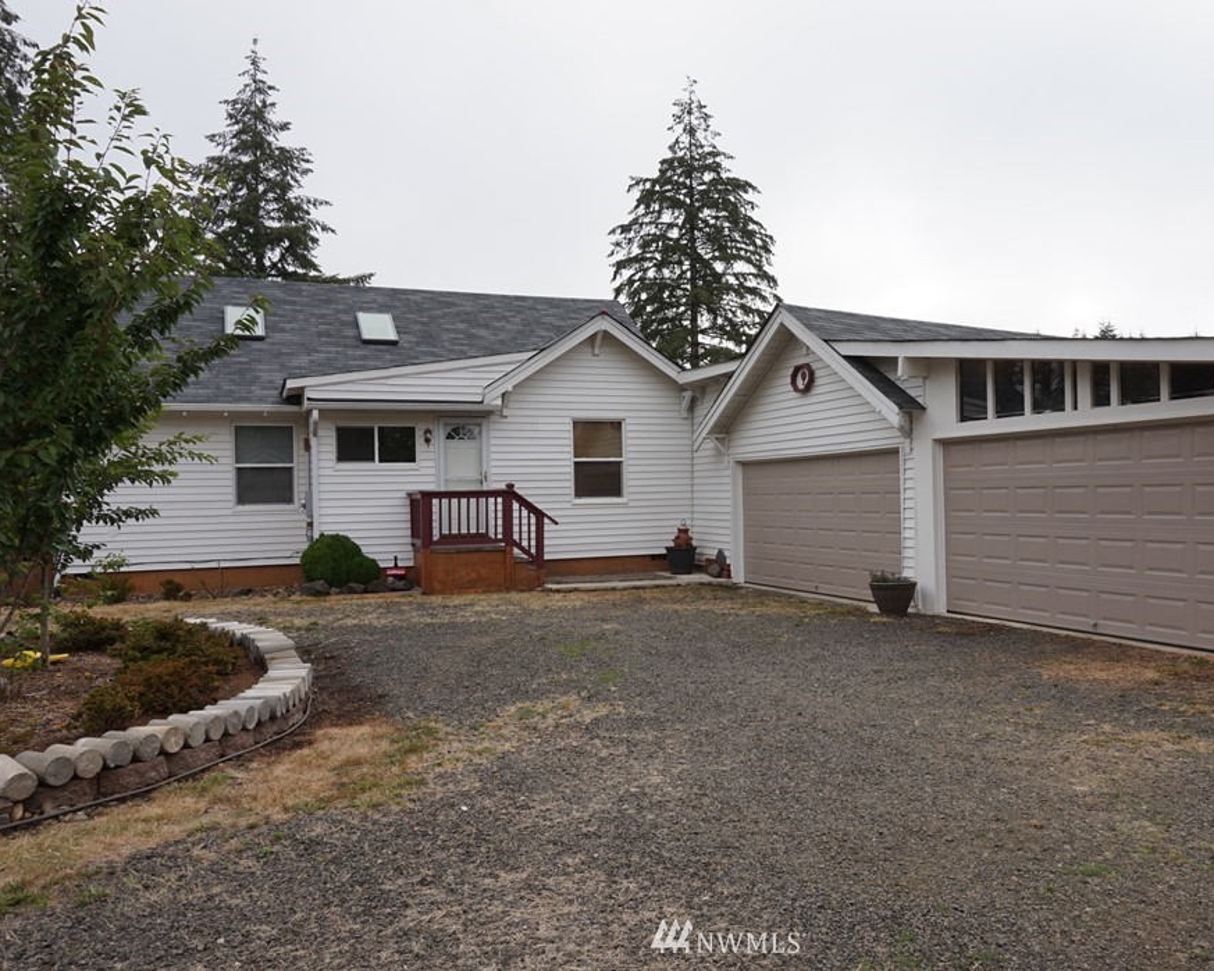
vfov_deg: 51.5
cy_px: 487
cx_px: 729
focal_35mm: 28
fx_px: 1006
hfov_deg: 61.7
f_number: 11
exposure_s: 1/100
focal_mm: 16
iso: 100
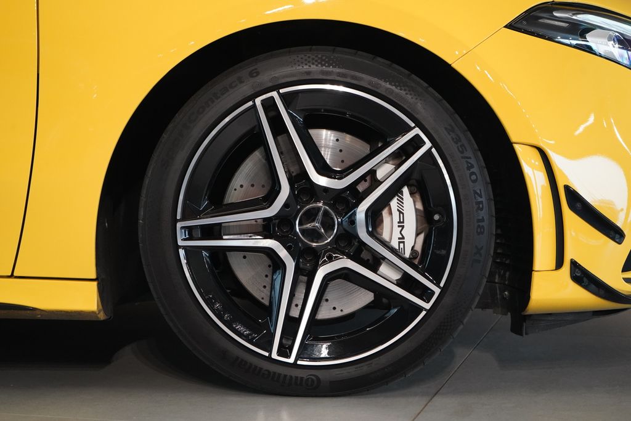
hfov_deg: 28.8
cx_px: 316
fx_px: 1227
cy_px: 210
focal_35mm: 70
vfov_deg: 19.5
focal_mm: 70
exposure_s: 1/160
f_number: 5.6
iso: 6400
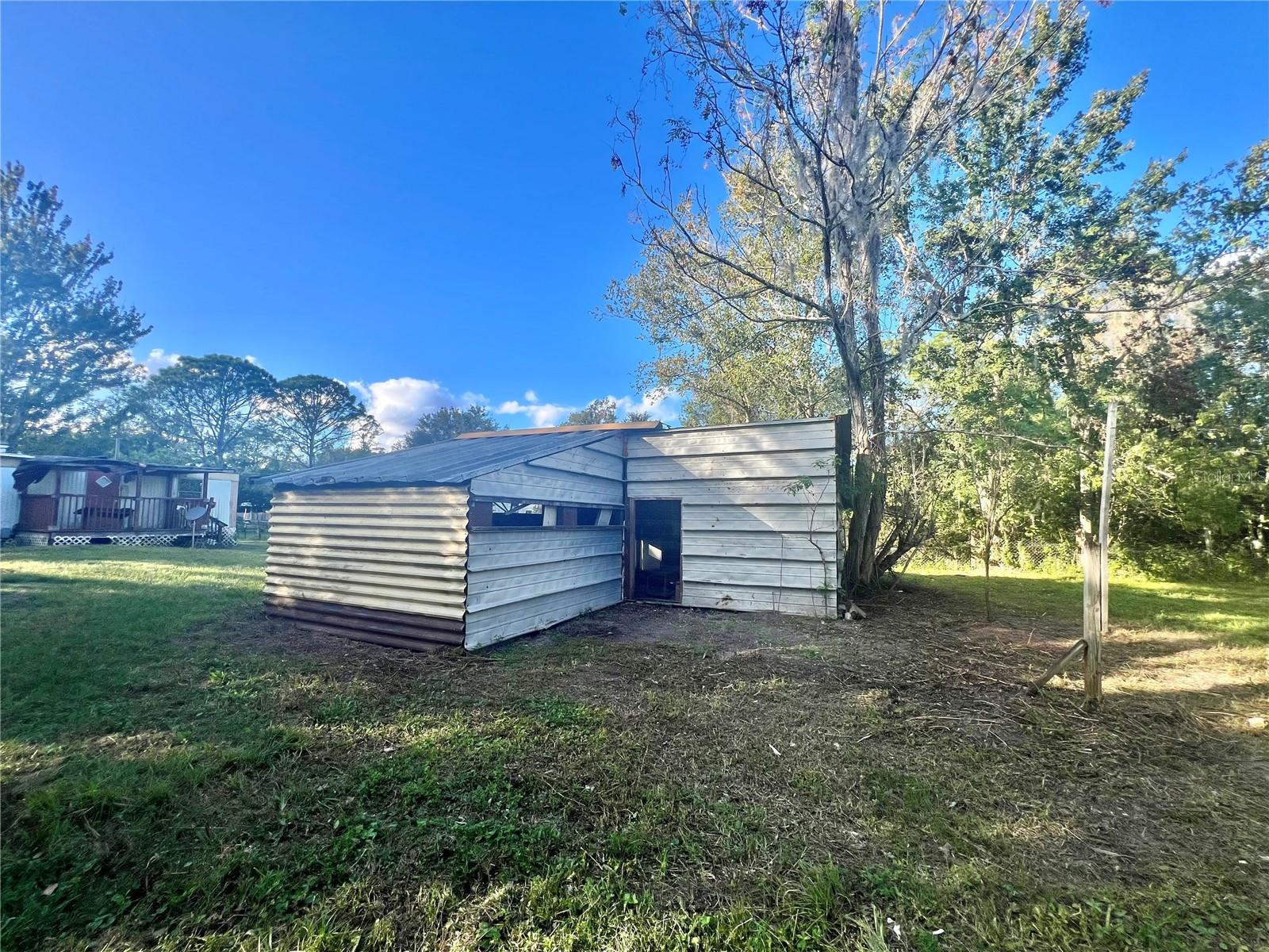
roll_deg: -0.8
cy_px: 476
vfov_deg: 89.9
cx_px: 634
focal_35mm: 13
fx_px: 477
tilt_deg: +3.2
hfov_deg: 106.2
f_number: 1.8
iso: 32
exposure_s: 1/579
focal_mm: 1.57
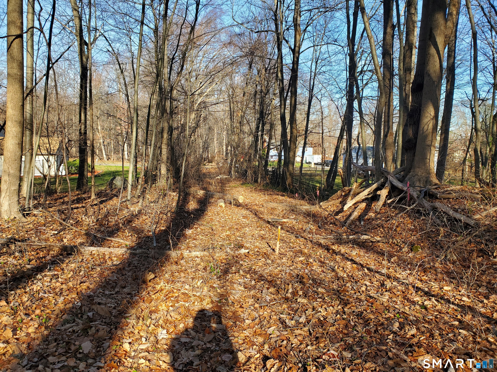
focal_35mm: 26
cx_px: 248
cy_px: 186
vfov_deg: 53.1
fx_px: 373
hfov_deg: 67.3
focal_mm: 4.3
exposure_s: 1/544
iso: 50
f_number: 2.4
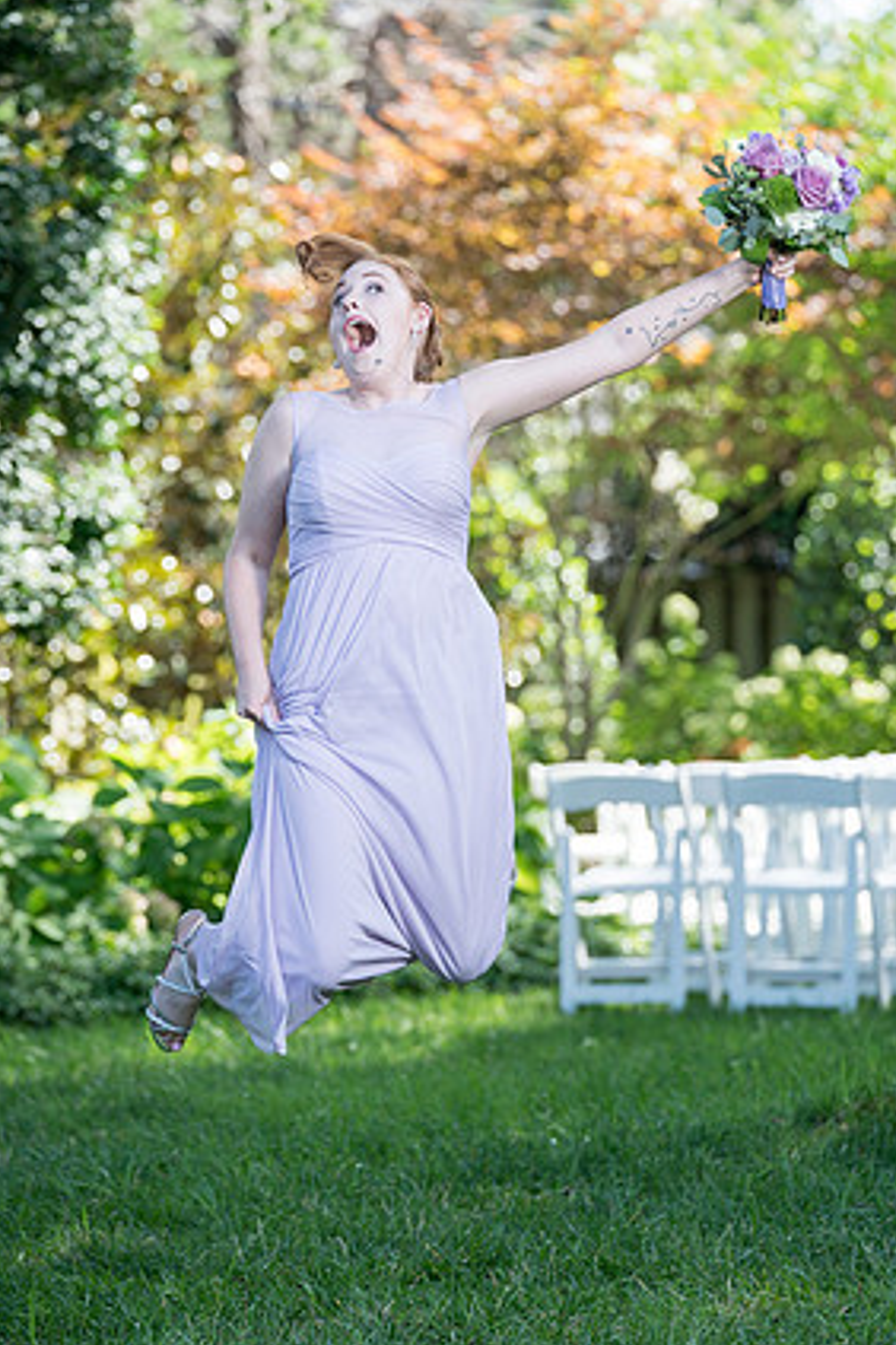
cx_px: 435
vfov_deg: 12.2
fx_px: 6309
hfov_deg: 8.1
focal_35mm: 169
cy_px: 668
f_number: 4
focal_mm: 159
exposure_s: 1/200
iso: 160
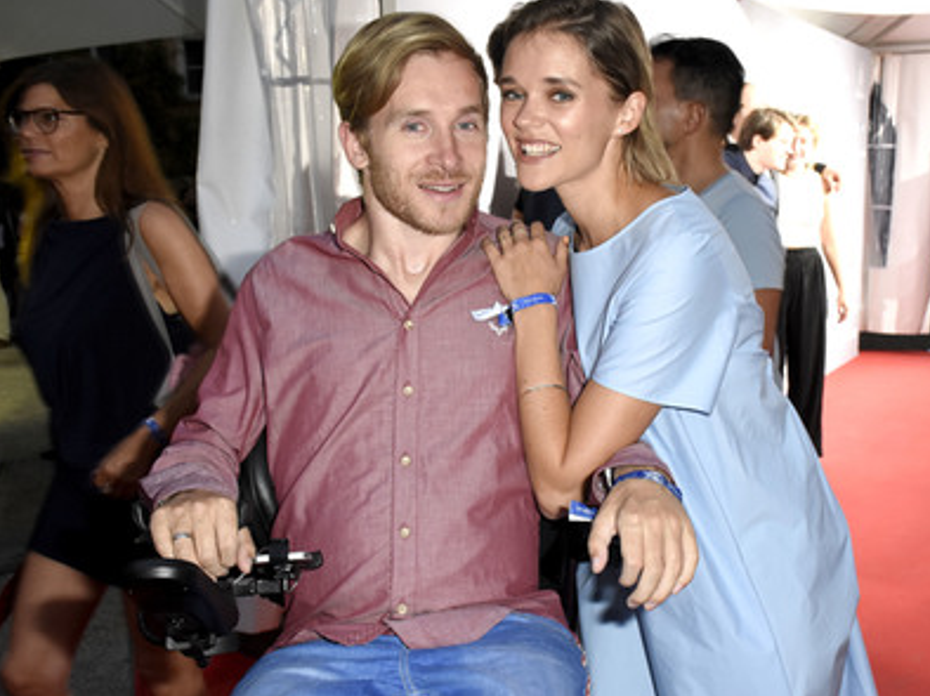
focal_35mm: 45
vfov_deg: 32.5
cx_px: 528
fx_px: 1196
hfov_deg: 42.4
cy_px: 344
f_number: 6.3
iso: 1600
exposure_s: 1/60
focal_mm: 27
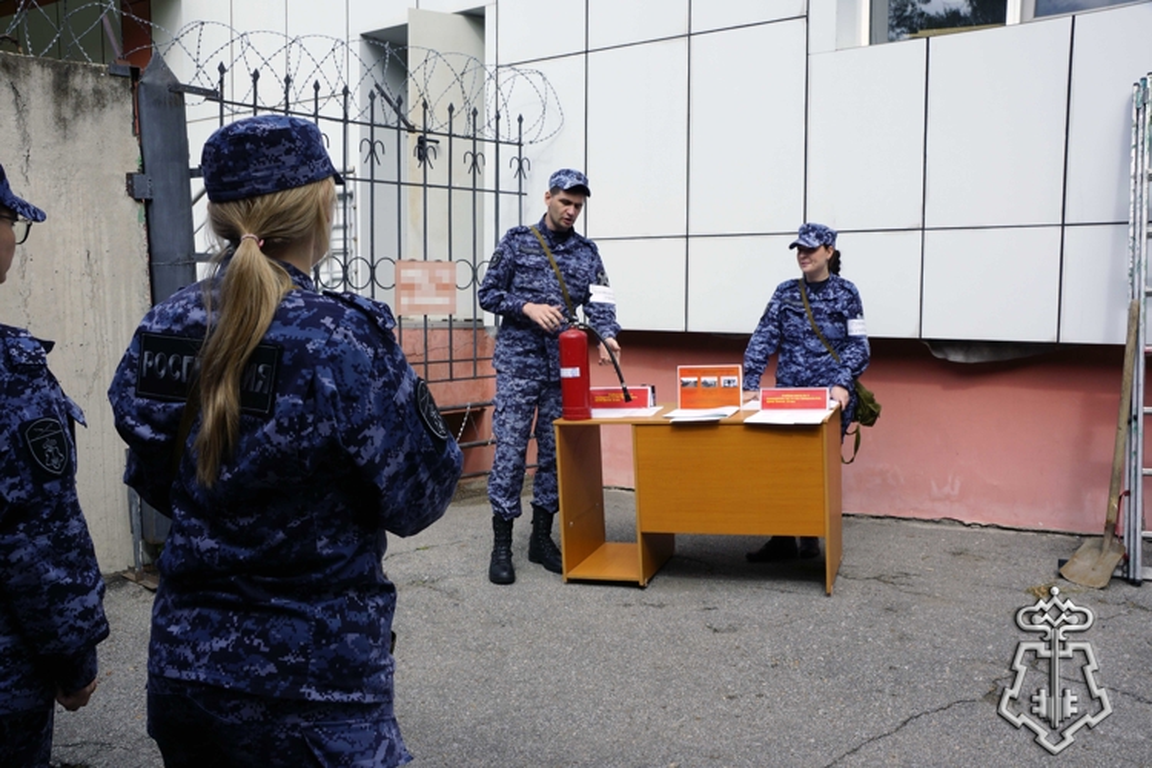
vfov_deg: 40.0
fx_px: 1056
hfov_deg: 57.2
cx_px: 576
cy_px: 384
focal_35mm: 33
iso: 100
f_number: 13
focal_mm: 22
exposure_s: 1/100
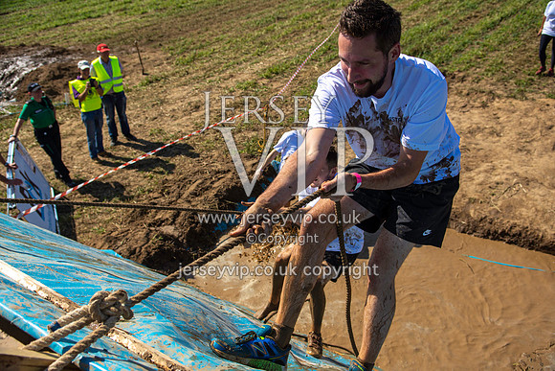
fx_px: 532
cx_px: 278
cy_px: 186
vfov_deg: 38.4
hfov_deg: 55.1
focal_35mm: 34
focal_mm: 23
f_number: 4
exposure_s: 1/6400
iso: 100
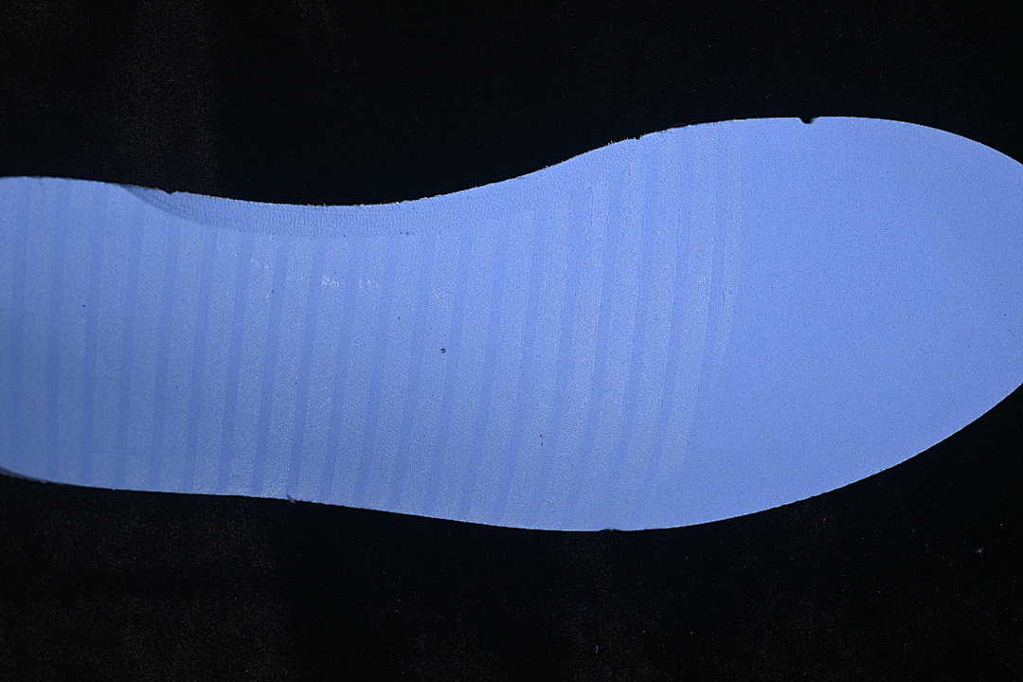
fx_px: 2131
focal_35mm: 75
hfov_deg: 27.0
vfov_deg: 18.2
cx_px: 512
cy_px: 341
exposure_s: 1/80
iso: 160
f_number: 7.1
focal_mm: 50
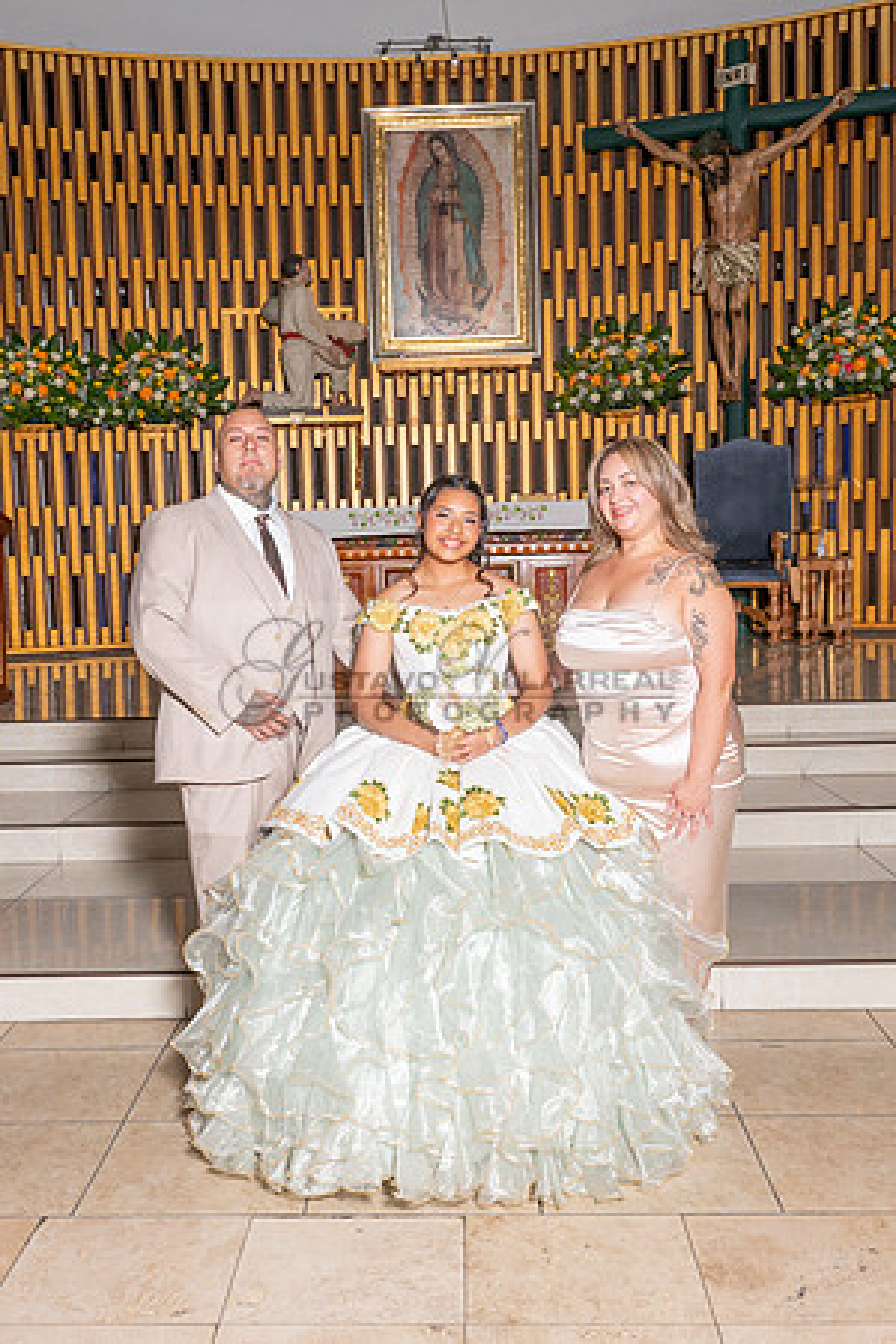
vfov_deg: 47.9
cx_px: 374
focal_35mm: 41
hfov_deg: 32.9
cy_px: 672
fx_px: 1512
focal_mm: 27
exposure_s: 1/160
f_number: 7.1
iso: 320
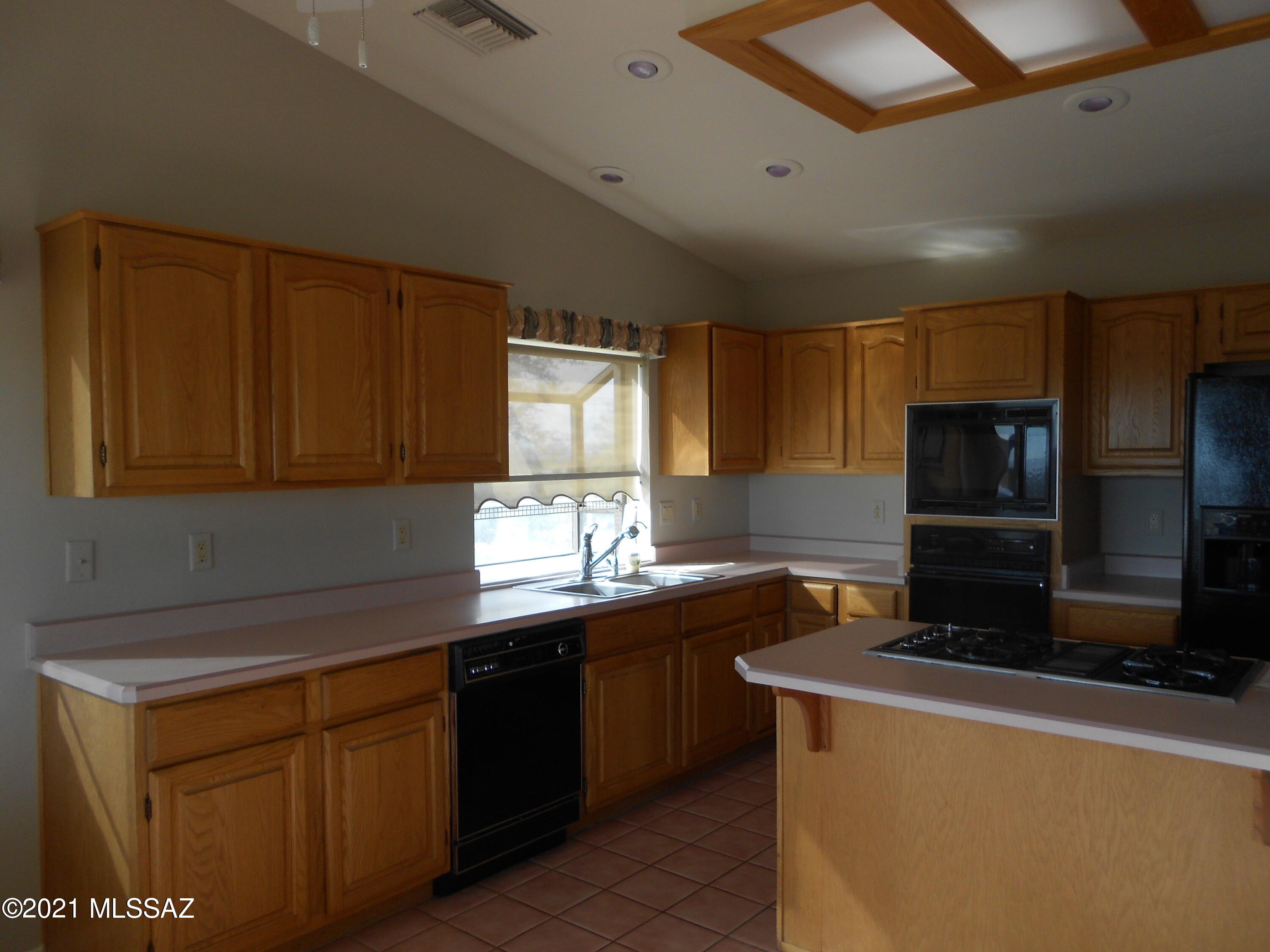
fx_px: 954
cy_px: 476
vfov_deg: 53.1
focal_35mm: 26
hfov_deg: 67.3
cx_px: 635
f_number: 3.2
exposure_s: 1/80
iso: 80
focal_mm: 4.6
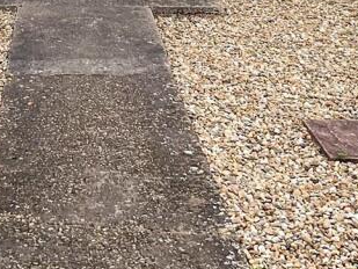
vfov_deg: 14.5
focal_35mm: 96
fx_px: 993
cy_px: -122
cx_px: 41
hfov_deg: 20.1
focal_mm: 3
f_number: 1.8
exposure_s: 1/120
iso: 20
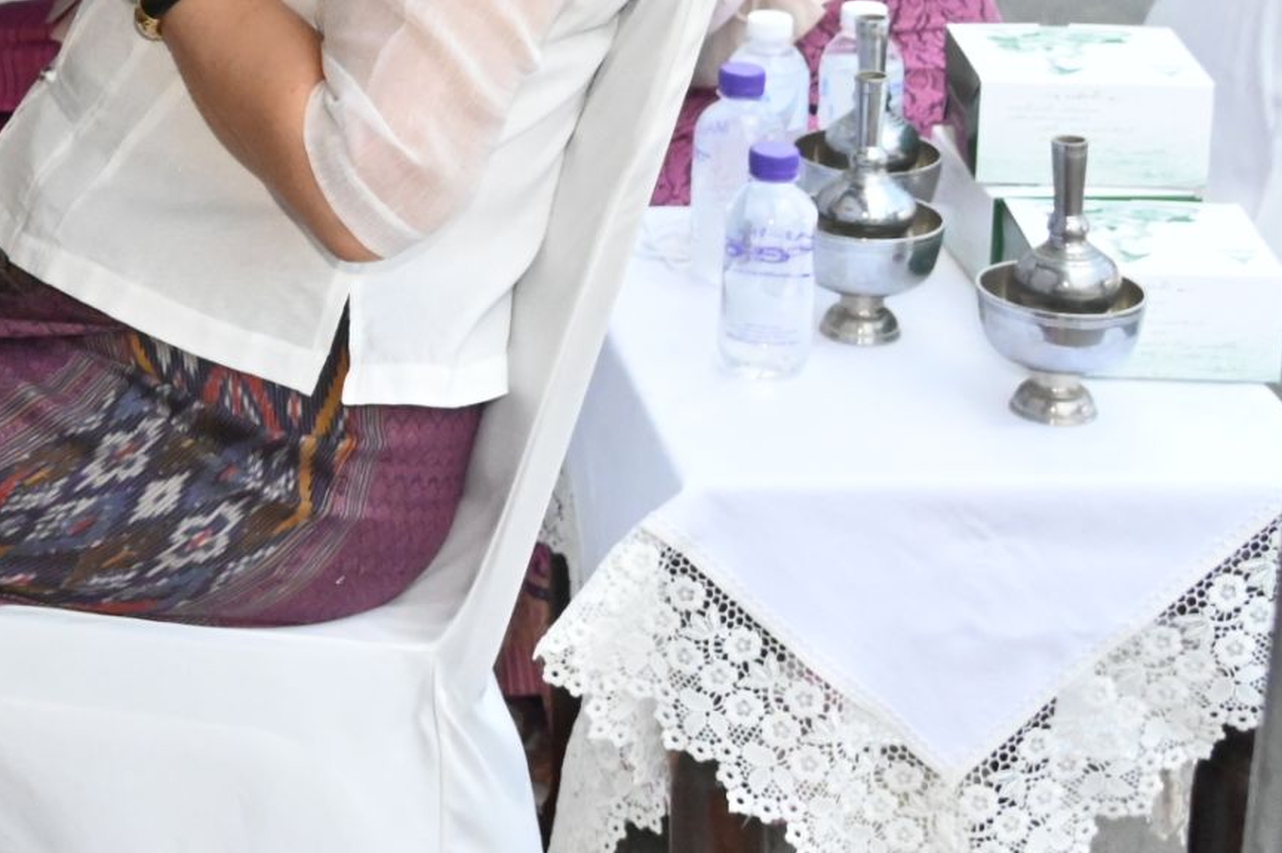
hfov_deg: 18.0
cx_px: -504
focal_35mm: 104
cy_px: -142
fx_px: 3702
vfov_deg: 12.9
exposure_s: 1/6400
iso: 4000
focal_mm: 24
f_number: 4
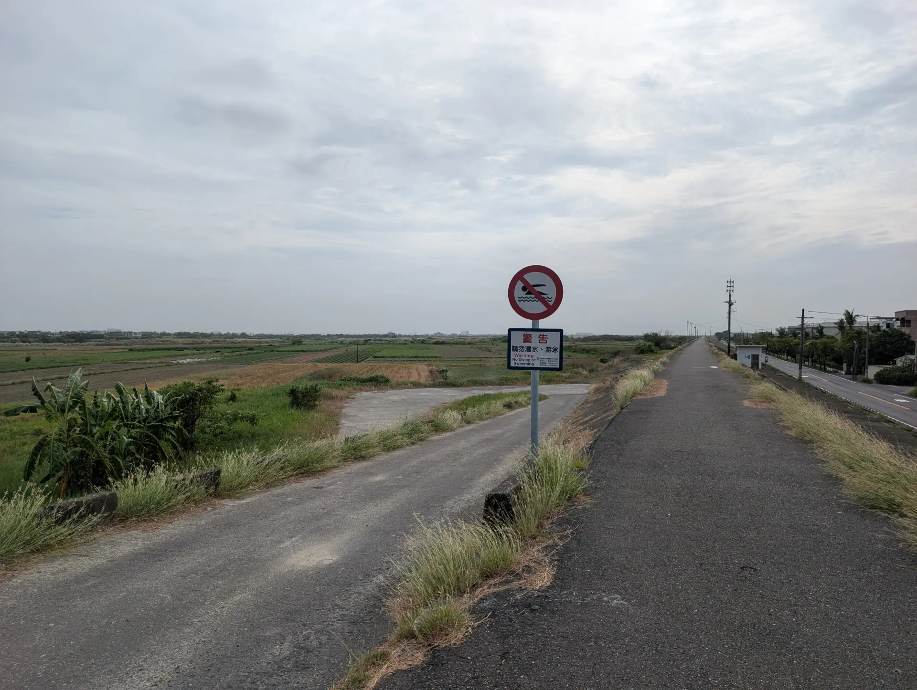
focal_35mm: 24
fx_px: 637
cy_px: 345
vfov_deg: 56.9
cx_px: 458
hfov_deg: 71.5
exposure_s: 1/1961
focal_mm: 6.9
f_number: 1.68
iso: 22
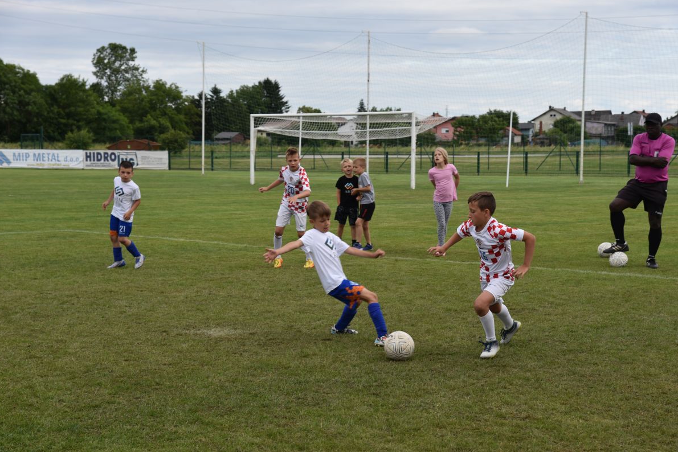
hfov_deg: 28.4
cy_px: 240
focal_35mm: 71
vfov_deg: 19.2
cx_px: 341
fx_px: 1337
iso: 220
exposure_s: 1/250
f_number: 8
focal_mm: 66
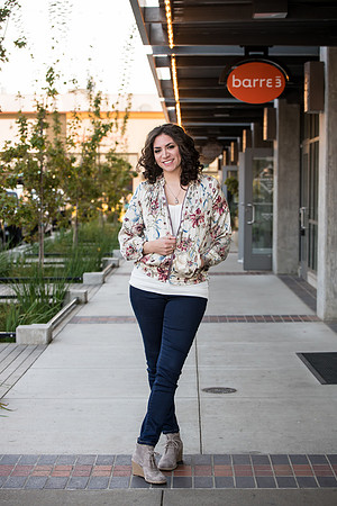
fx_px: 983
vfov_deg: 28.8
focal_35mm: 70
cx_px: 168
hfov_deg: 19.5
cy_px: 253
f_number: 4.5
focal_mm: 70
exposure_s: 1/250
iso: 400
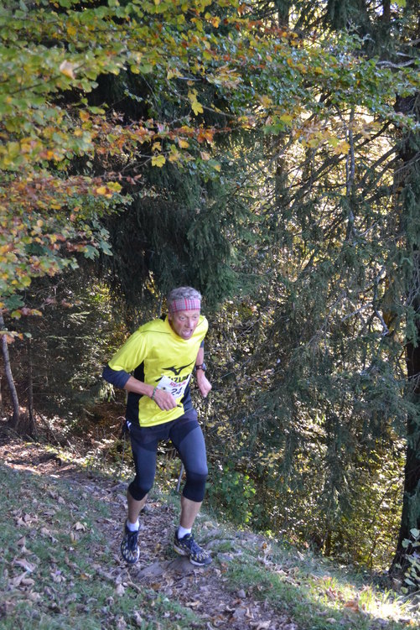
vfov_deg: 36.9
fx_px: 944
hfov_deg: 25.1
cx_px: 210
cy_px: 315
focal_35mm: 54
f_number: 5
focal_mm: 36
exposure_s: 1/320
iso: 3200
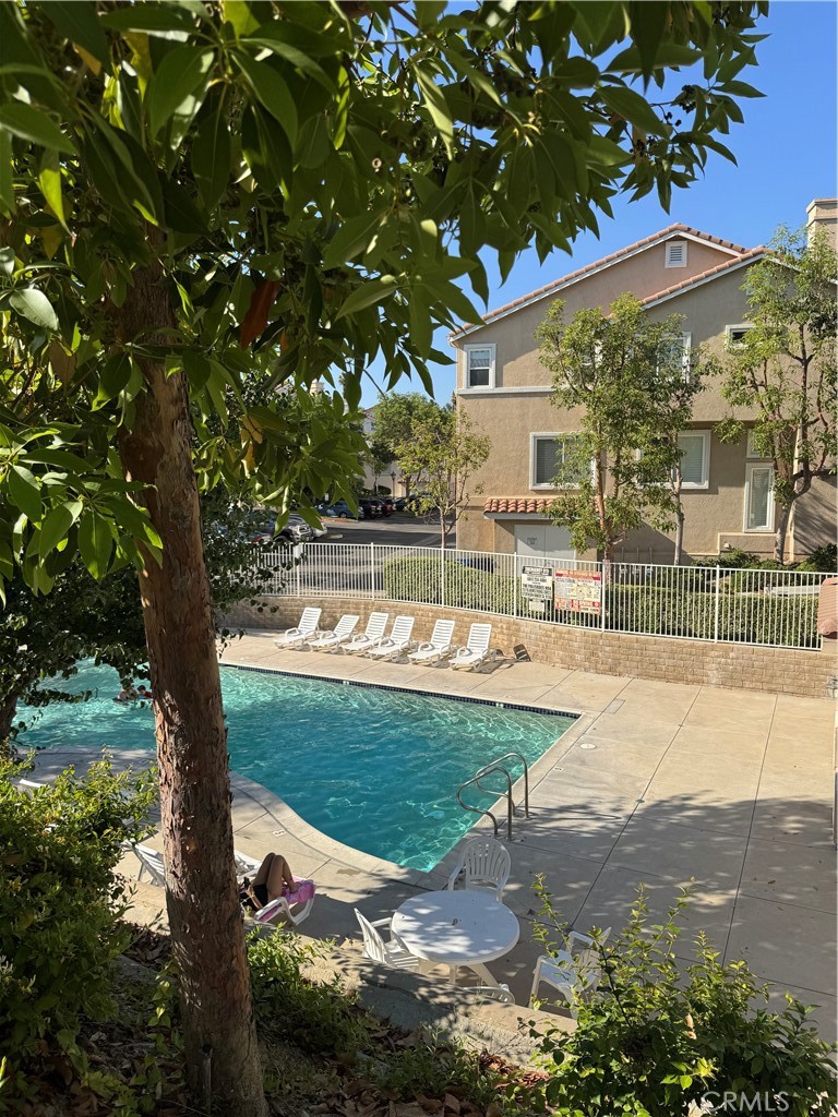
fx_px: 775
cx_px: 419
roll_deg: +0.7
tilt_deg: -5.5
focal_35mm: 24
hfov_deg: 56.8
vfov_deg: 71.6
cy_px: 558
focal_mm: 6.76
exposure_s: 1/3597
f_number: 1.78
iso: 80
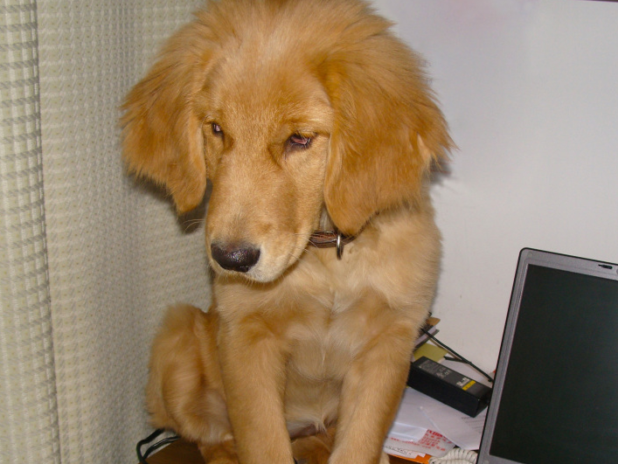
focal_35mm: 55
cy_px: 318
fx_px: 982
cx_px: 309
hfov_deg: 34.9
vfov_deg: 26.4
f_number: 2.8
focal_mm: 7.8
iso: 80
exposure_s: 1/40
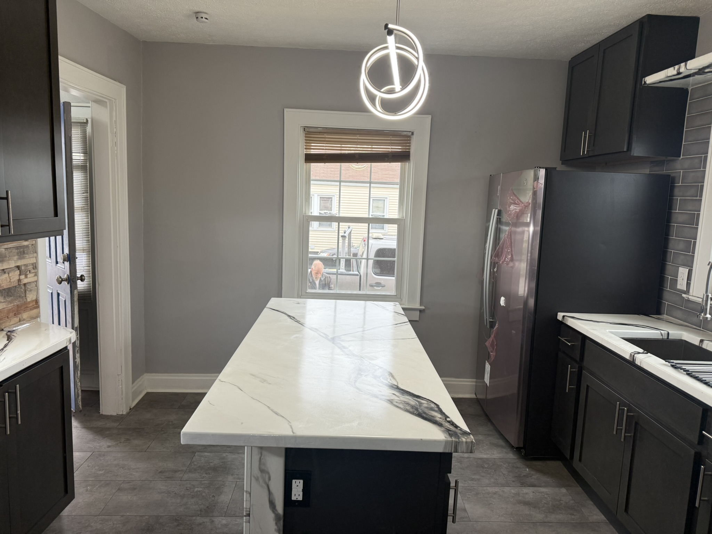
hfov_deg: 71.6
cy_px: 267
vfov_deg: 56.8
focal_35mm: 24
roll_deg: -2.3
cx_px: 356
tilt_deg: -7.5
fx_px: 494
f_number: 1.78
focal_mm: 6.76
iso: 160
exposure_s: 1/120
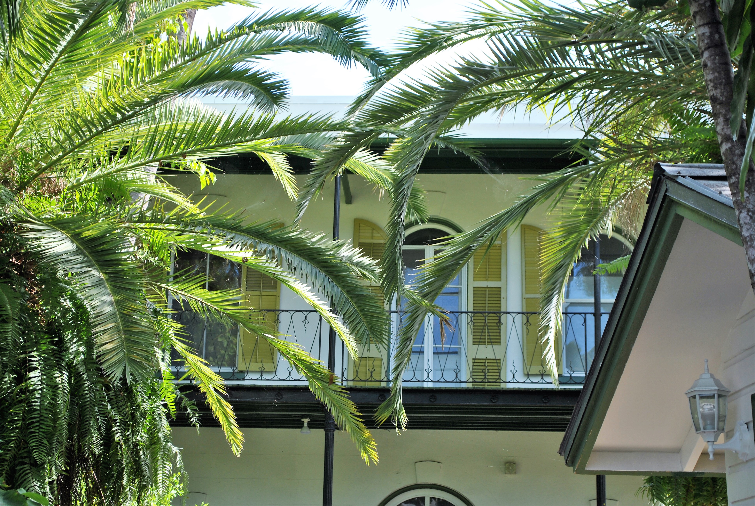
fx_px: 1512
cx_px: 378
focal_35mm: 72
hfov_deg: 28.0
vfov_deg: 19.0
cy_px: 253
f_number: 5.6
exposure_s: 1/125
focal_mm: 48
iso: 100
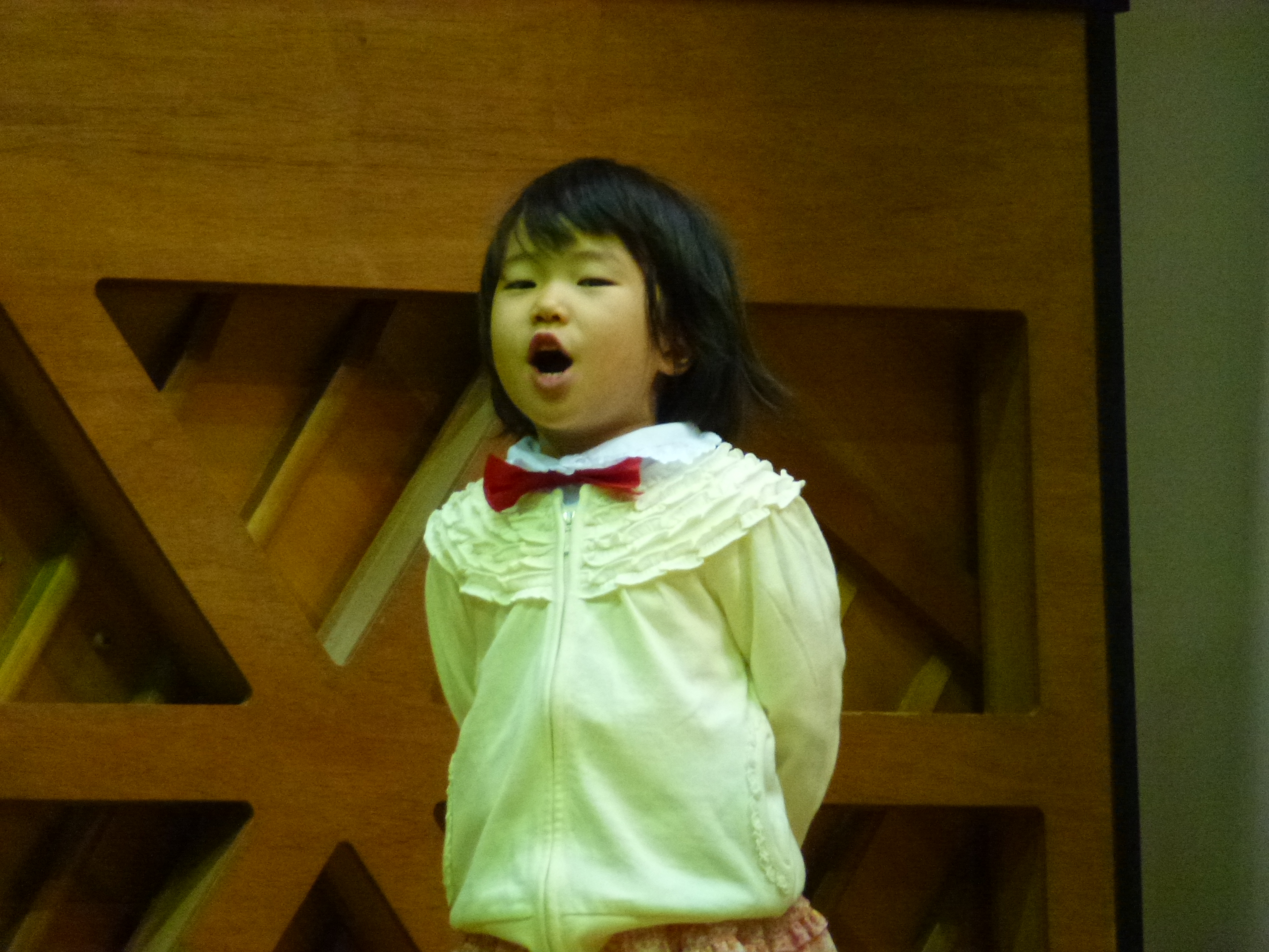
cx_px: 634
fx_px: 14077
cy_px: 476
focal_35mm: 384
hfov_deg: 5.2
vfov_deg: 3.9
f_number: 5.9
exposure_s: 1/15
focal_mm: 68.8
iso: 800
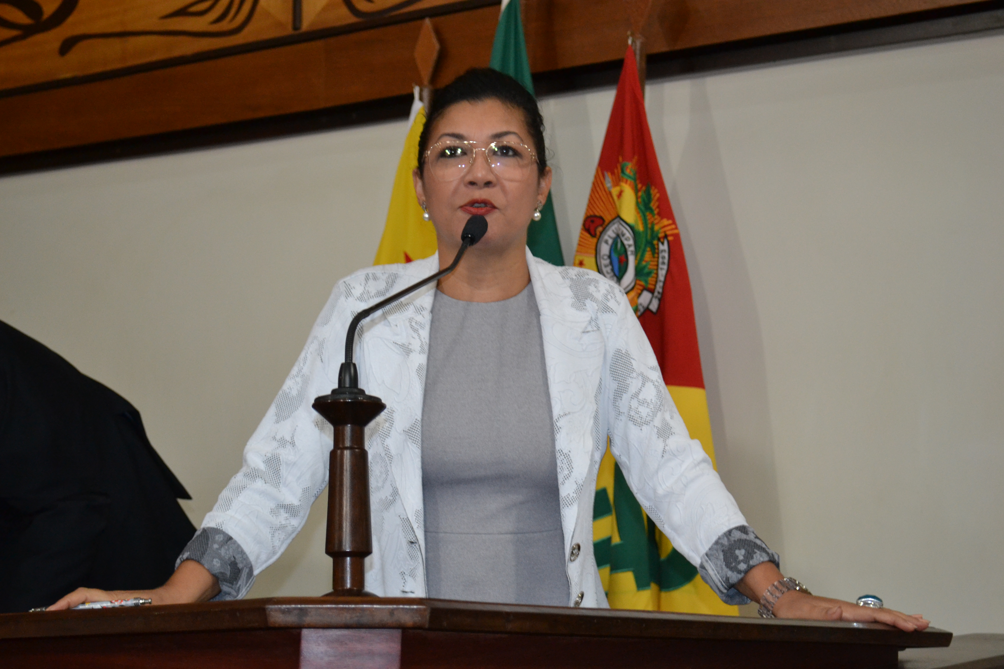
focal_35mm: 66
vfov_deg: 20.6
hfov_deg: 30.5
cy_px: 334
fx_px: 1841
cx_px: 502
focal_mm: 44
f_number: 5.3
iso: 1400
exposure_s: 1/60
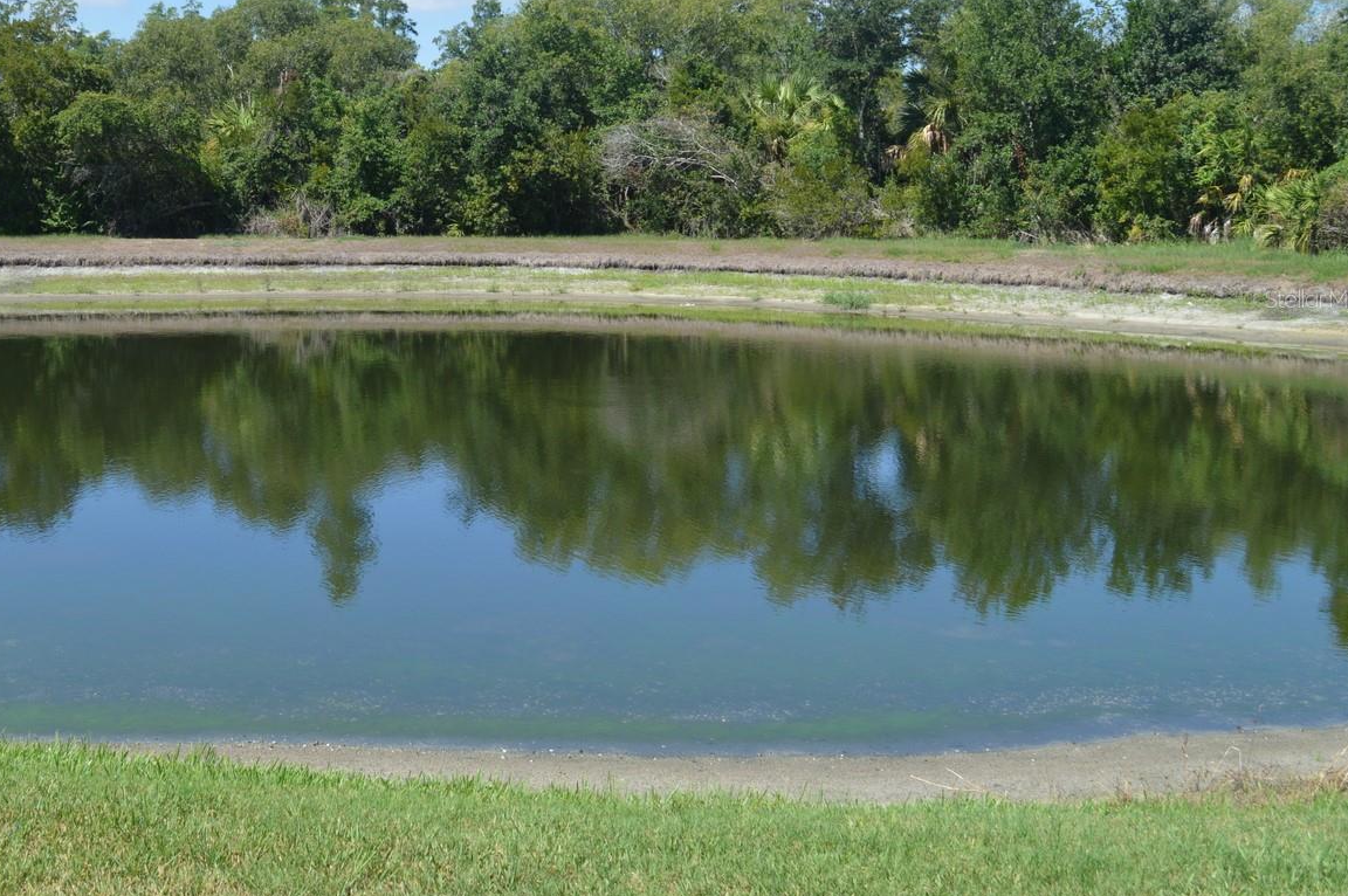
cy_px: 298
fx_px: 1871
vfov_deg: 26.8
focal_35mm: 50
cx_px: 439
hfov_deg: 39.1
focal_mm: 24
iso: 100
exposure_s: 1/200
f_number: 7.1
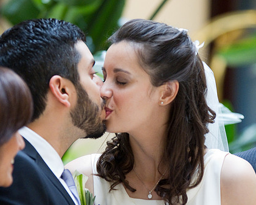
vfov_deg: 5.7
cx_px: 119
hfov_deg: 7.1
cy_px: 105
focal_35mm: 271
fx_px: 2054
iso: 2500
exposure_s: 1/200
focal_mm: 140
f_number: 2.8
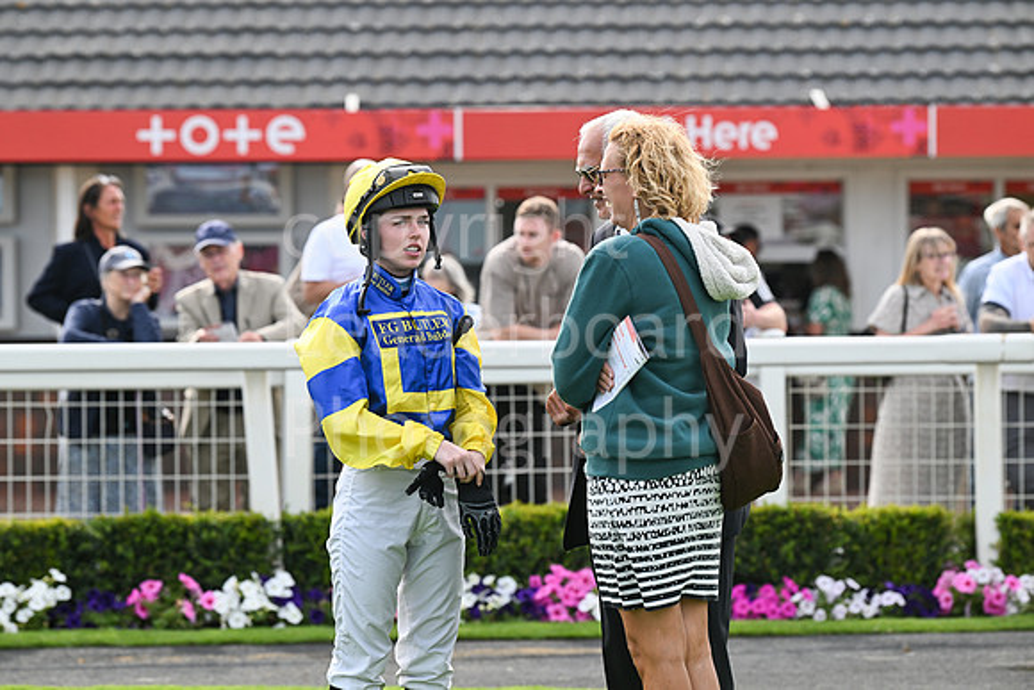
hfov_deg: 10.3
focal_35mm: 200
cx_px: 517
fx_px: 5746
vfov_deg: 6.9
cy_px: 345
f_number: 5.6
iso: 400
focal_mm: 200
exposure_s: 1/800
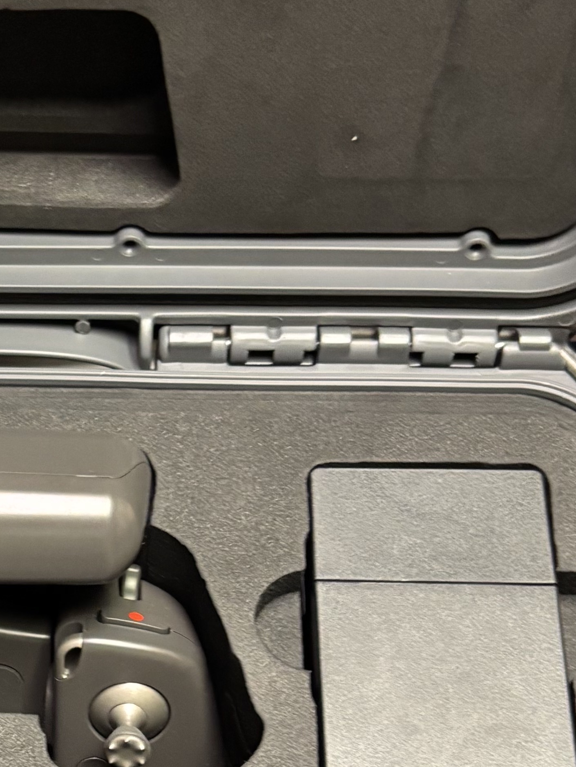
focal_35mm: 79
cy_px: 597
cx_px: -78
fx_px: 1753
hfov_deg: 17.9
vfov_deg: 24.4
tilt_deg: -60.9
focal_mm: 5.96
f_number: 1.6
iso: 500
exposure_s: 1/40
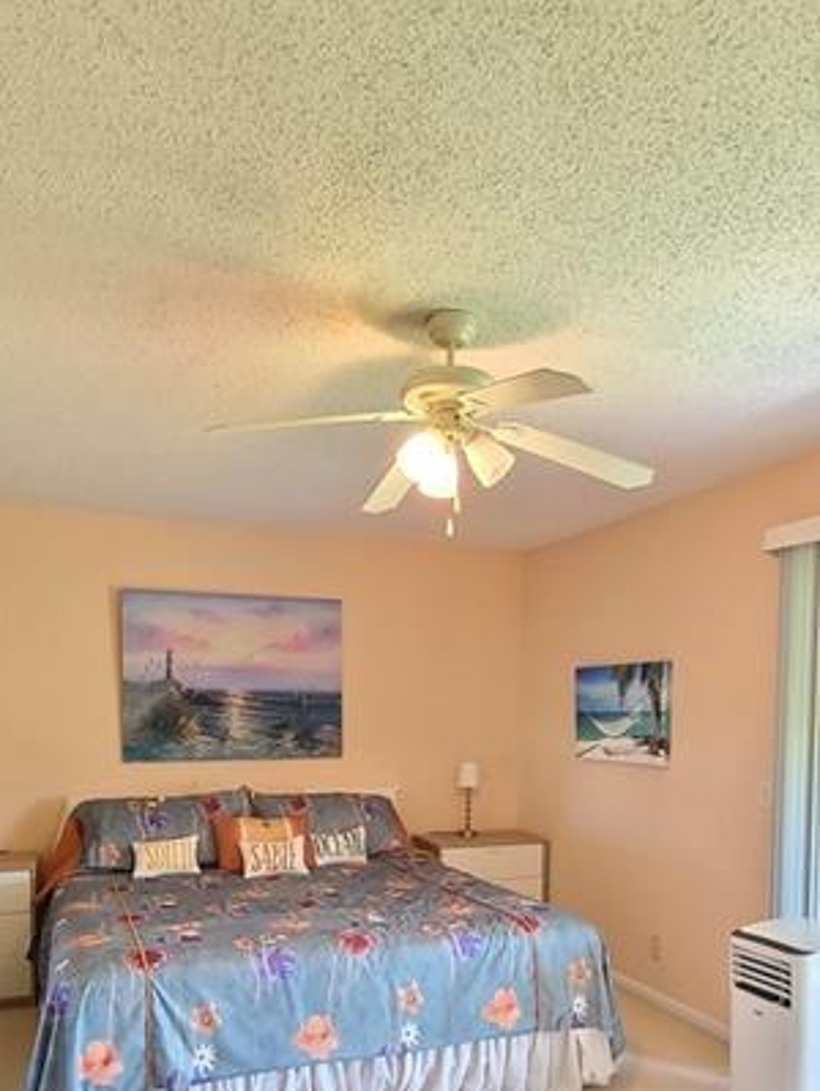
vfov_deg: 67.2
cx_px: 407
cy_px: 738
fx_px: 788
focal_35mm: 25
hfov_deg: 55.0
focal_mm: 2.2
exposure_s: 1/30
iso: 320
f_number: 2.2
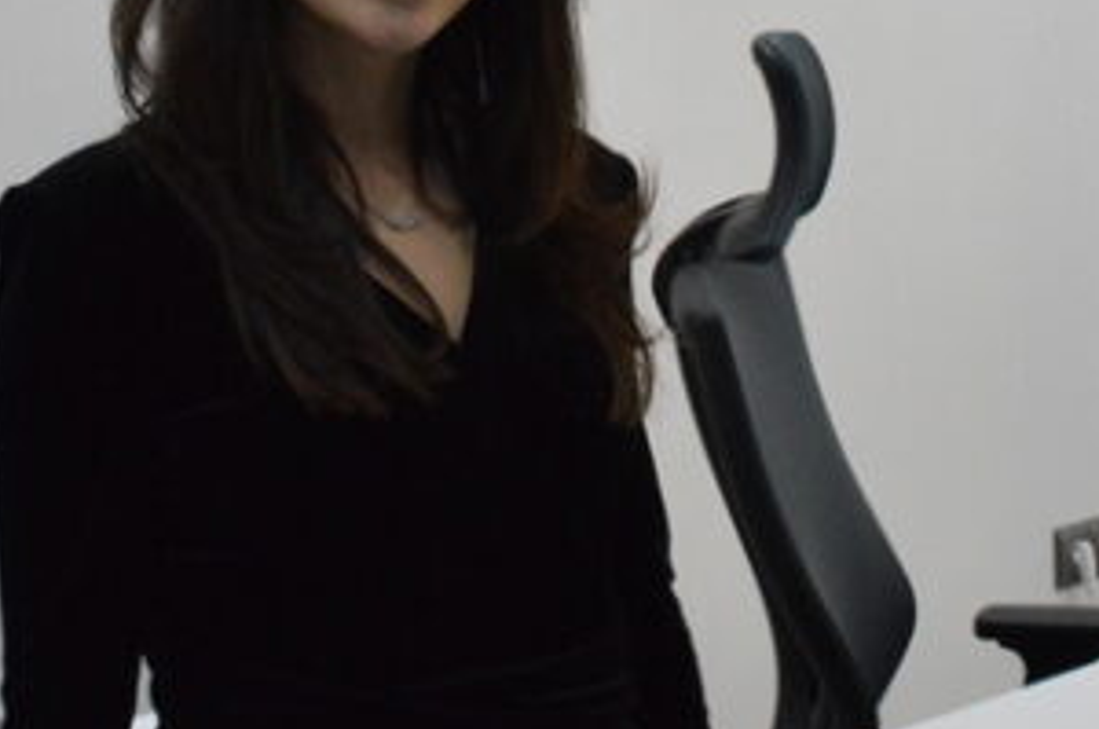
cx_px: 385
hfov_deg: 20.4
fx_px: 3048
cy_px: -20
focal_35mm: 100
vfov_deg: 13.4
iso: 3200
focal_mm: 26
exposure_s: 1/200
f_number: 7.1
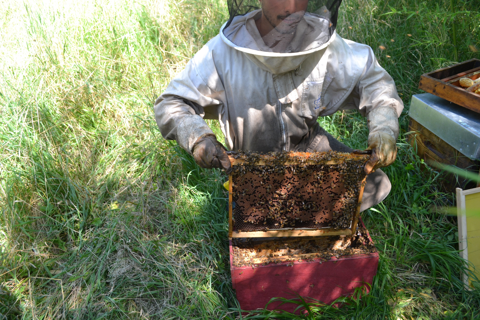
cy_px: 160
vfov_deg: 43.6
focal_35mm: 30
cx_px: 240
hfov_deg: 61.9
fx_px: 400
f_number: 5.6
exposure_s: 1/125
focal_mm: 20
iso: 200
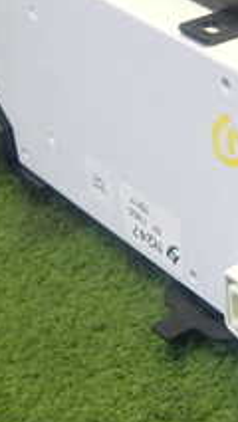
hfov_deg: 12.5
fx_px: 1031
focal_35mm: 92
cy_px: 252
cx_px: 363
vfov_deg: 23.1
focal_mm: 5.4
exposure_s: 1/50
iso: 200
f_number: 2.3
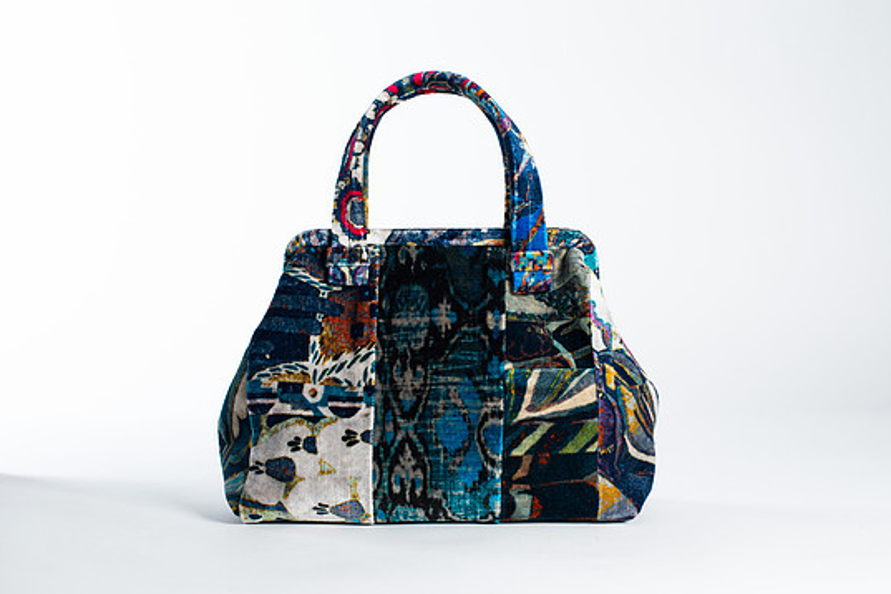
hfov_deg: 36.9
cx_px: 475
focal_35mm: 54
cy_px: 299
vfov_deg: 25.1
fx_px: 1336
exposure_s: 1/200
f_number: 5.6
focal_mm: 50
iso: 200
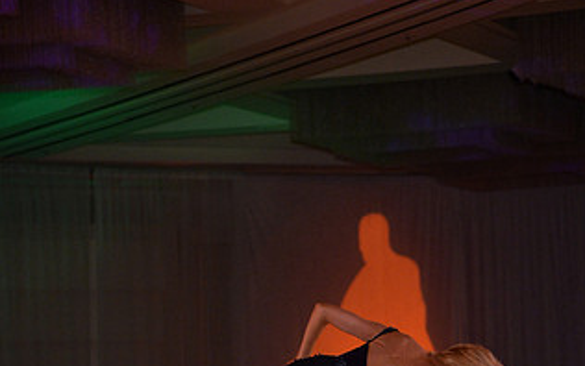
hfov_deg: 9.4
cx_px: 327
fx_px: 3574
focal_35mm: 224
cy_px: 531
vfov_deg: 5.8
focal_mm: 120
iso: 1600
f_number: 4
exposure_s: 1/250
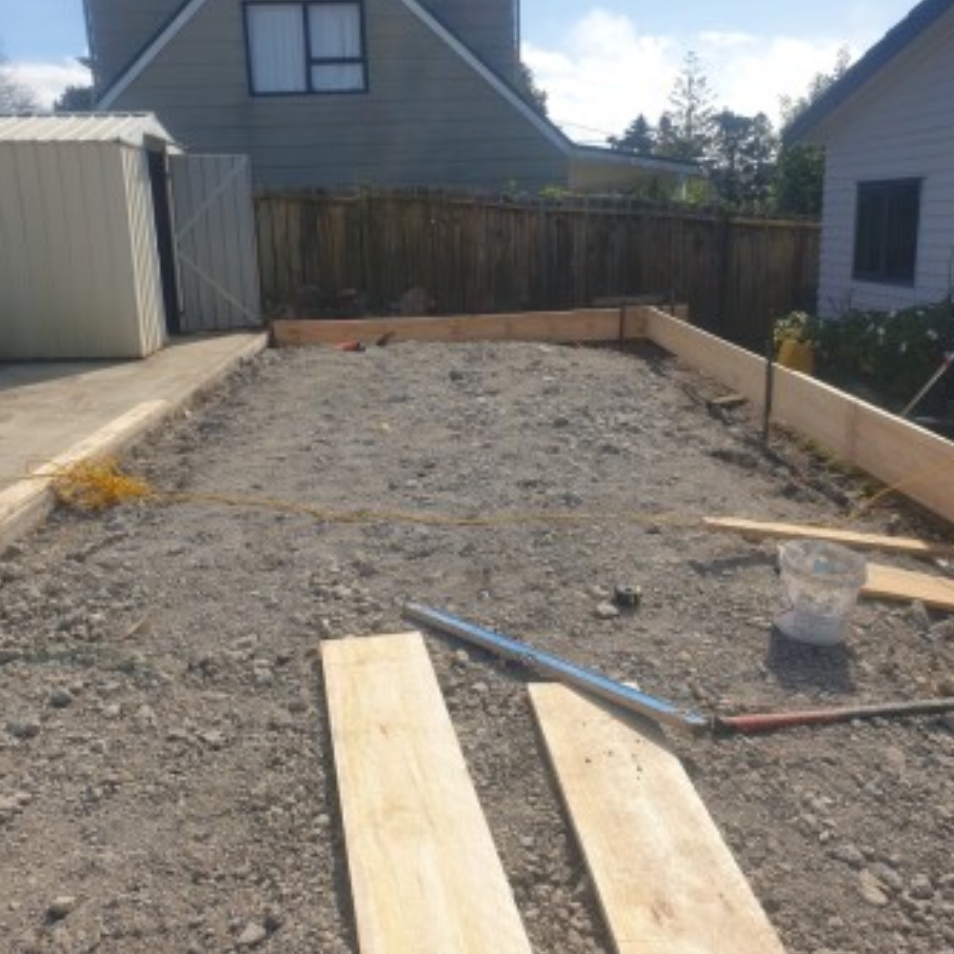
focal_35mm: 31
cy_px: 451
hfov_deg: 52.5
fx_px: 967
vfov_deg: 52.5
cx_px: 474
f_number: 2.4
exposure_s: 1/1866
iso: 50
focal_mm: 4.3
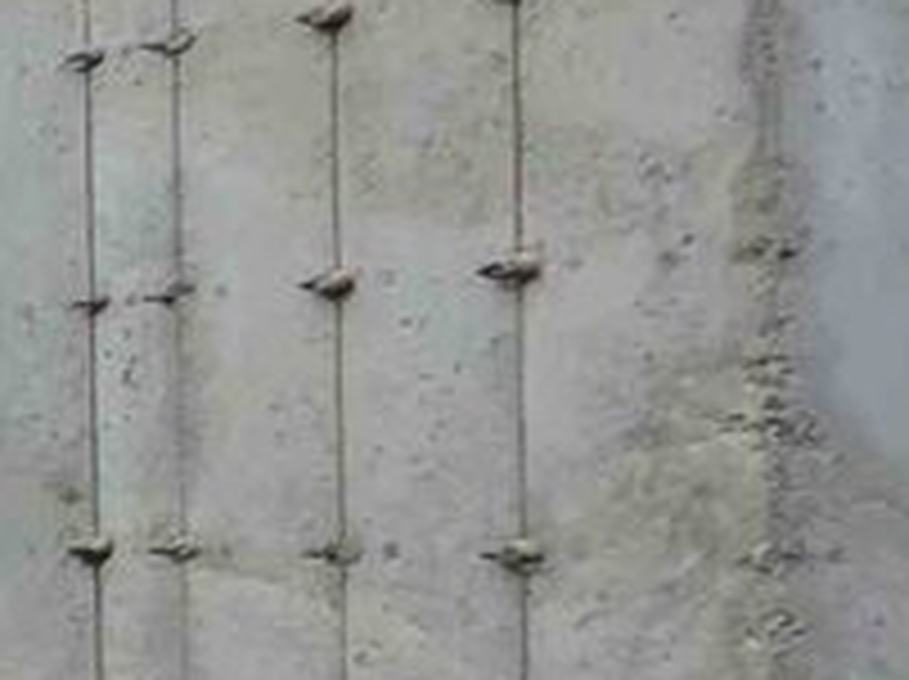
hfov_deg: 8.4
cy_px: 518
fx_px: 2702
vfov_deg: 14.3
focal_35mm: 103
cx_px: -2642
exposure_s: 1/781
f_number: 1.9
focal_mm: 2.2
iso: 40
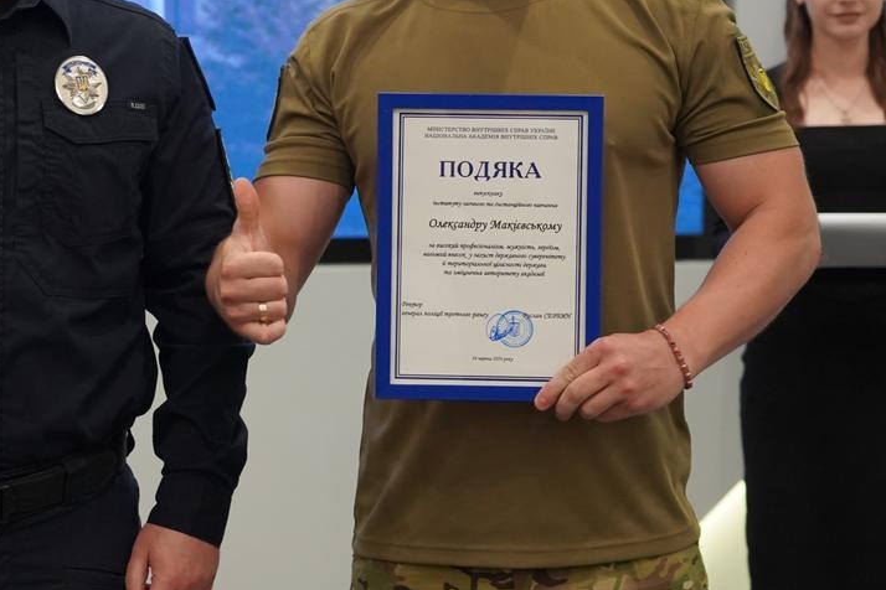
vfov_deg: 11.0
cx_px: 189
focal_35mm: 124
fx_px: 3052
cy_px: 161
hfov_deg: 16.4
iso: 2500
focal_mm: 59
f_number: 4
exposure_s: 1/160
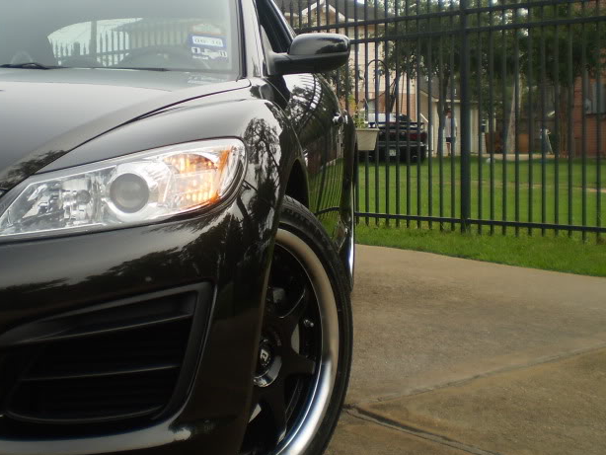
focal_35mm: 60
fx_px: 1051
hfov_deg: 32.1
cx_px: 259
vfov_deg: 24.4
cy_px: 182
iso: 64
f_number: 3.1
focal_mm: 6.3
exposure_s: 1/800
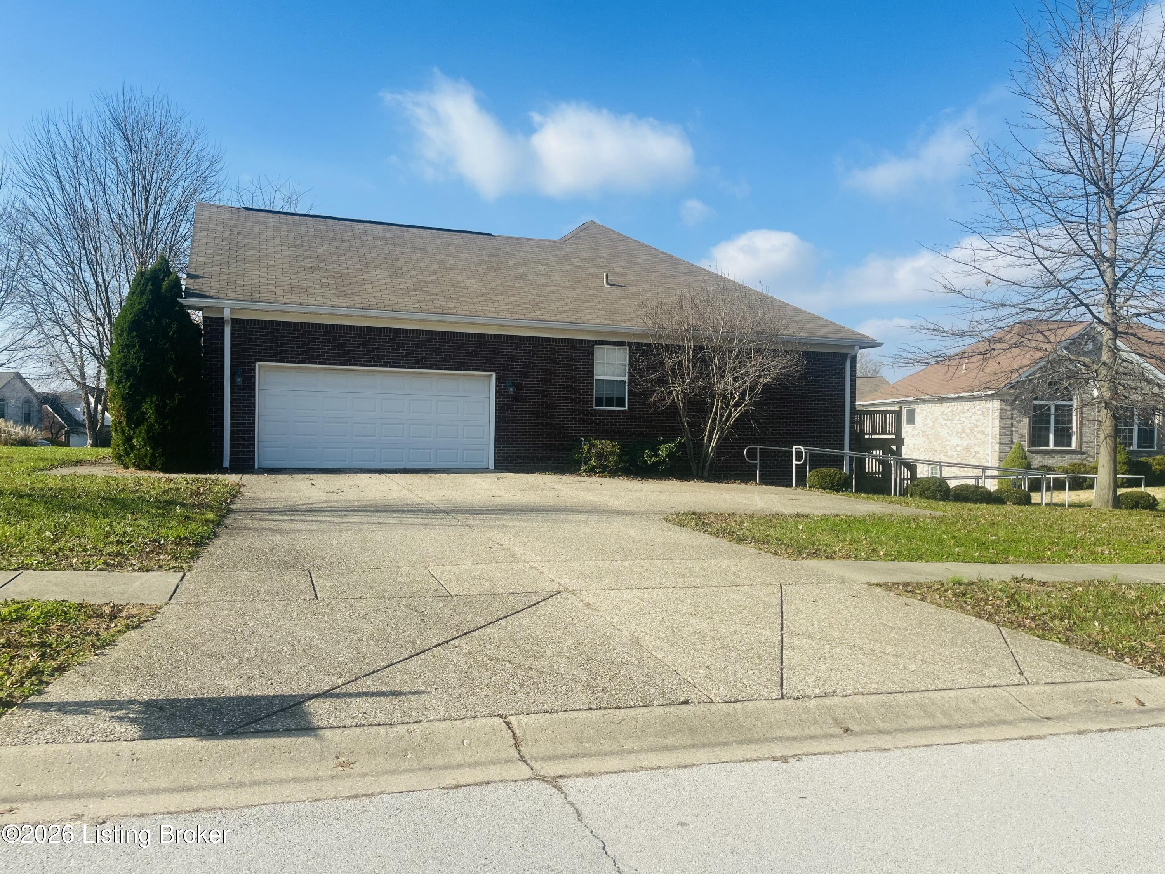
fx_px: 875
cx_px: 582
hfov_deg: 67.3
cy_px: 437
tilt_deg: -0.2
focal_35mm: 26
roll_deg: -1.2
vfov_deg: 53.1
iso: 50
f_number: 1.6
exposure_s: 1/2967
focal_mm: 5.1
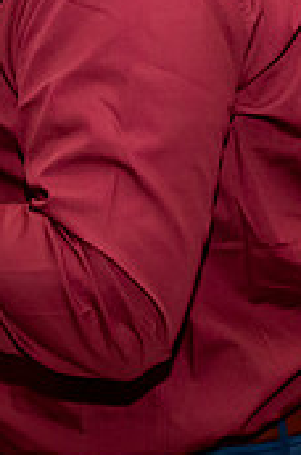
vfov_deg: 15.9
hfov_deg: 10.6
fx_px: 1612
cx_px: 66
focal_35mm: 128
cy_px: 65
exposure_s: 1/60
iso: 4000
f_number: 5.6
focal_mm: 24
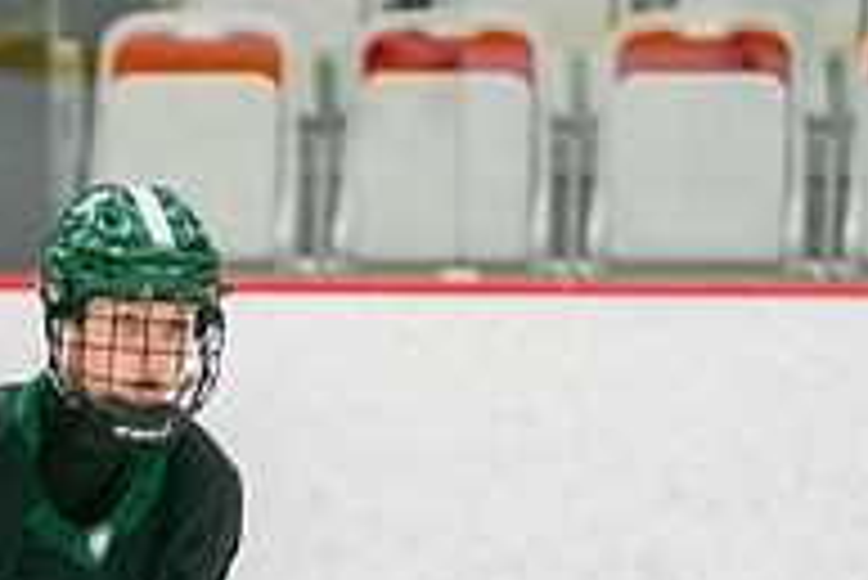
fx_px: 14670
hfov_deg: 3.4
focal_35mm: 608
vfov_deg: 2.3
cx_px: -55
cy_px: 681
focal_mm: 155
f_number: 3.2
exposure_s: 1/640
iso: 800
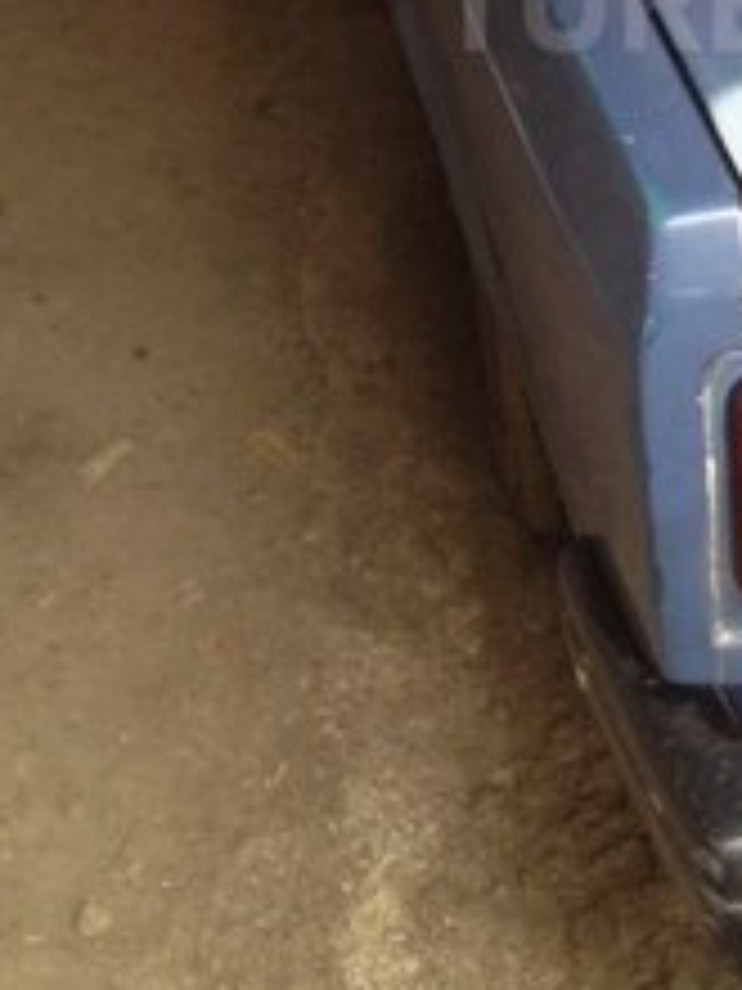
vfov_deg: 23.7
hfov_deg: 18.1
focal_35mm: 79
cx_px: 782
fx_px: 2258
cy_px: 0
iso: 64
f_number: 2.4
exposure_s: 1/20
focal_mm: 4.28
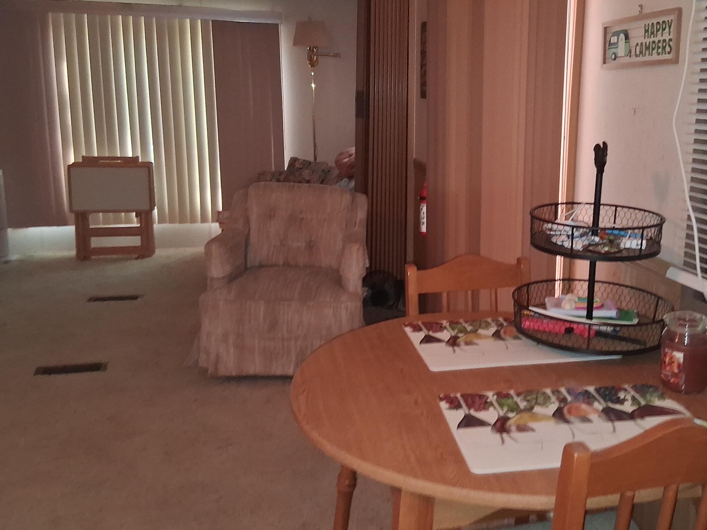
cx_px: 463
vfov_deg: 38.6
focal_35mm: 37
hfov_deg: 49.4
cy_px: 230
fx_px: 756
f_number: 1.8
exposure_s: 1/50
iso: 400
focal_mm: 3.98
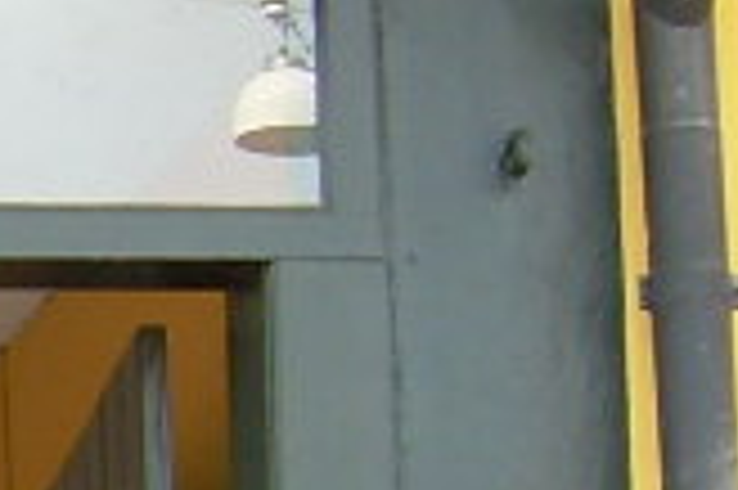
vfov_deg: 5.5
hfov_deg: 7.6
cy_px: 859
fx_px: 5058
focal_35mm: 247
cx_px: -1238
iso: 50
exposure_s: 1/105
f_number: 2.8
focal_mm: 6.3
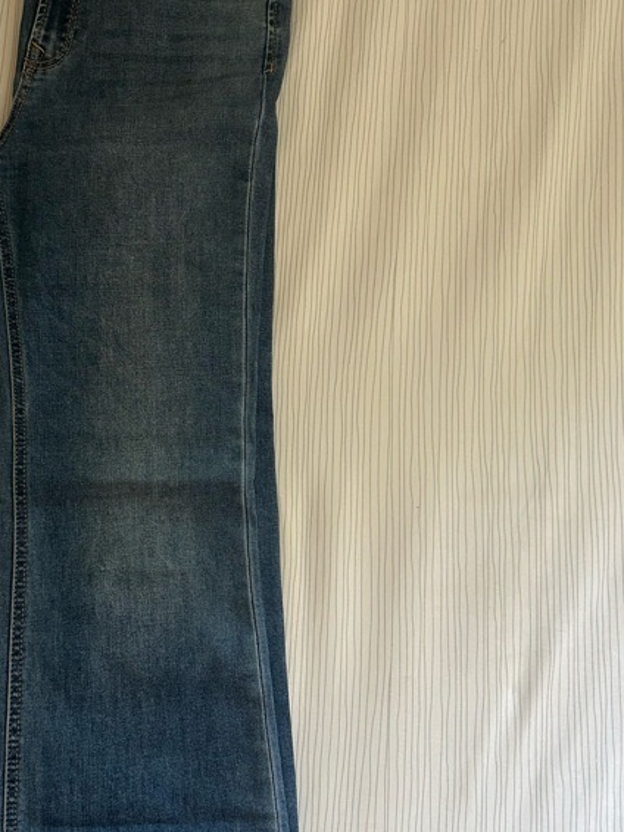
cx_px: 196
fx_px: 1105
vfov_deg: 41.2
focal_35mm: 46
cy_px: 424
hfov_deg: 31.2
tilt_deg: -77.9
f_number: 1.5
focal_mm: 5.7
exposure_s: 1/60
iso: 160
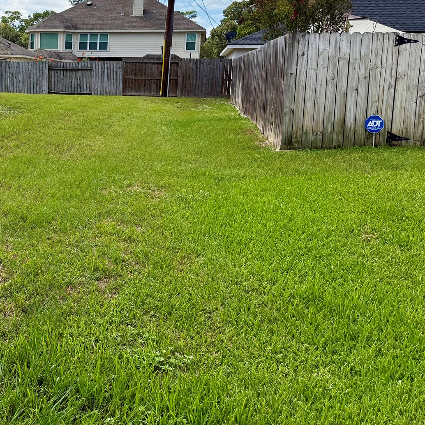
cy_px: 140
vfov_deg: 39.5
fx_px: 583
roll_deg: -1.4
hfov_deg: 37.3
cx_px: 40
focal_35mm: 42
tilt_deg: -5.7
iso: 100
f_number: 1.78
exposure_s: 1/4975
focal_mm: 6.76
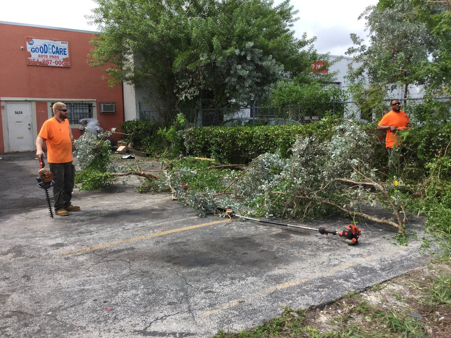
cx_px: 226
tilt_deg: -10.8
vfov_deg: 45.4
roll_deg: -1.0
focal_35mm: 31
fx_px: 404
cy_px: 169
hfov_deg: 58.4
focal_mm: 3.3
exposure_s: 1/622
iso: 25
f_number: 2.4
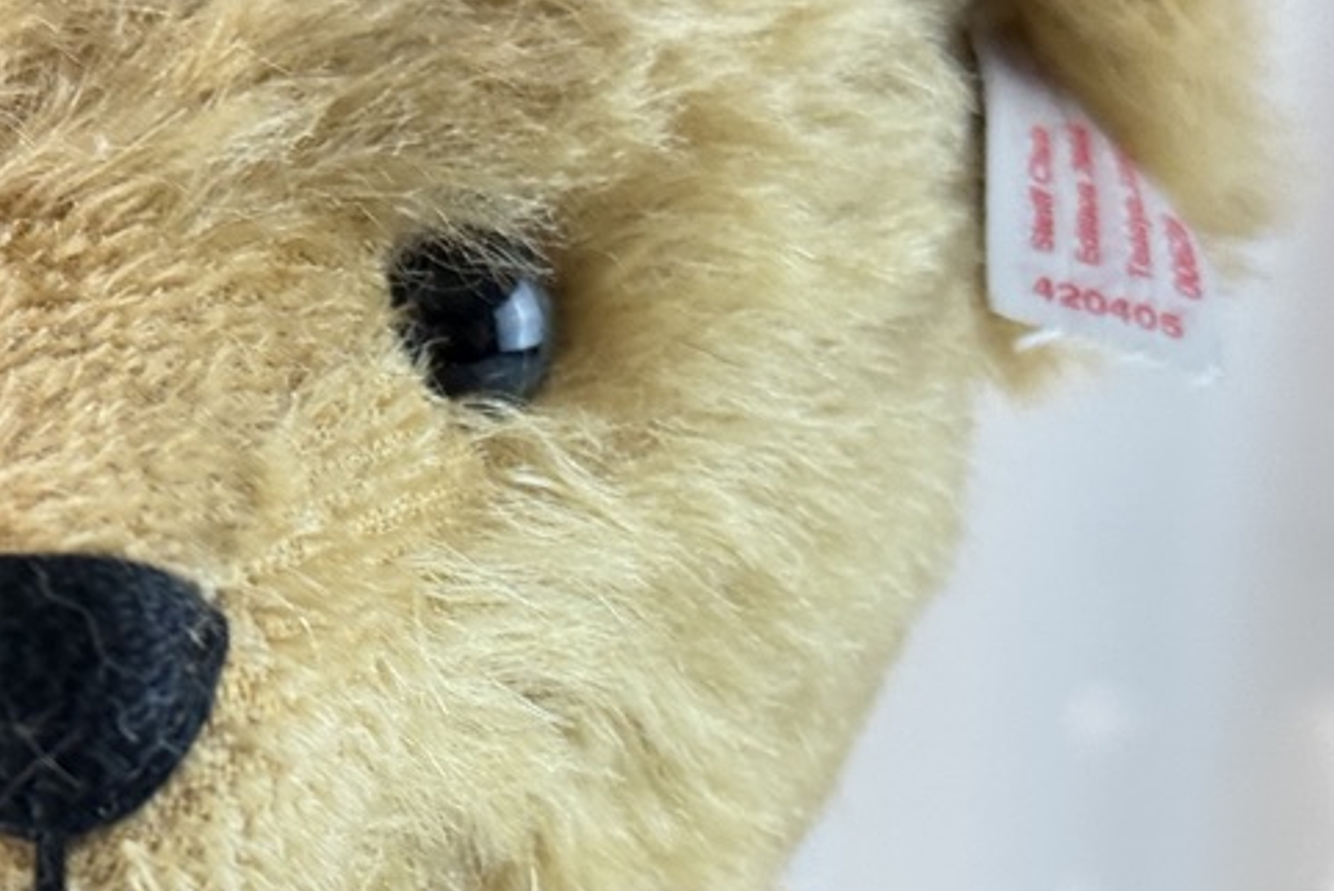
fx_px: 3930
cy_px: 753
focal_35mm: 106
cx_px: 169
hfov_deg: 19.0
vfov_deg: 12.9
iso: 50
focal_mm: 6.76
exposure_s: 1/100
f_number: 1.78
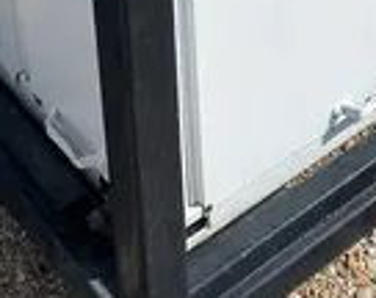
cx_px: 315
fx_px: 1143
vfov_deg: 13.2
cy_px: -266
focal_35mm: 103
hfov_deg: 18.5
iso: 32
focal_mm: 4.25
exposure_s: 1/4608
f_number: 1.8
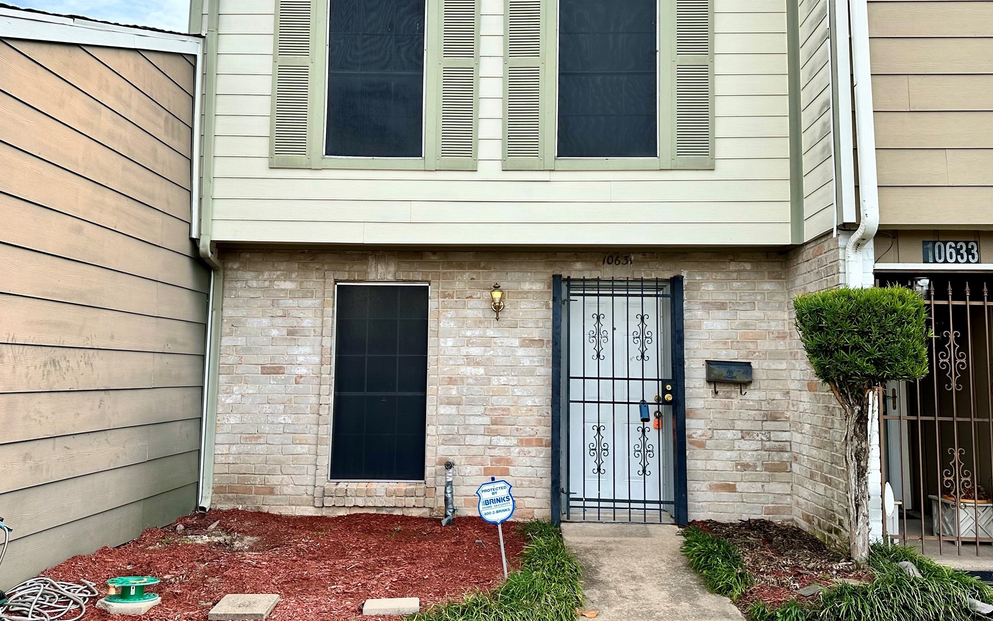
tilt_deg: +6.4
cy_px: 283
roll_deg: -1.3
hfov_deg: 64.6
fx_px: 785
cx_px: 501
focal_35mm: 29
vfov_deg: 43.1
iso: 80
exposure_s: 1/2469
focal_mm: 6.86
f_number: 1.78
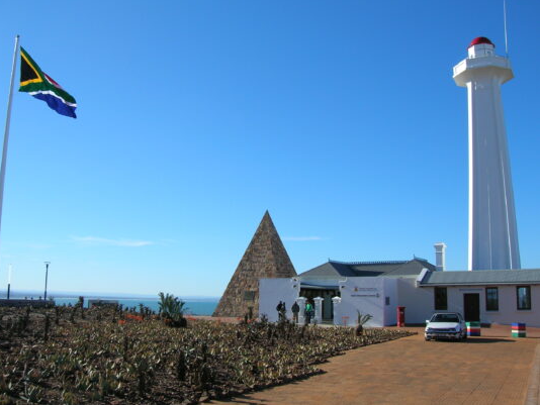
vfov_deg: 40.7
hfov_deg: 52.6
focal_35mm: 35
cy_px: 197
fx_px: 546
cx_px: 264
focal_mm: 5.7
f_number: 4.9
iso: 50
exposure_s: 1/416
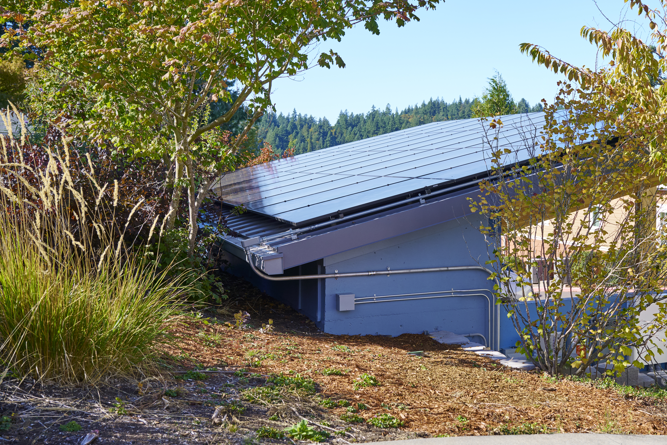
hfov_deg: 42.8
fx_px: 829
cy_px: 183
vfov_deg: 30.0
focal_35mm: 45
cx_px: 475
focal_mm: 29.5
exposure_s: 1/800
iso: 200
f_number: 4
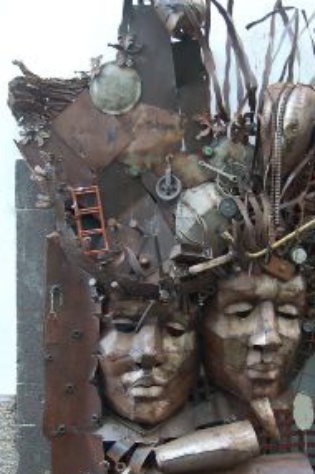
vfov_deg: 41.2
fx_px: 618
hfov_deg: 28.5
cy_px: 333
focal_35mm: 47
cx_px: 191
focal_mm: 20
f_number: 3.8
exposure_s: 1/15
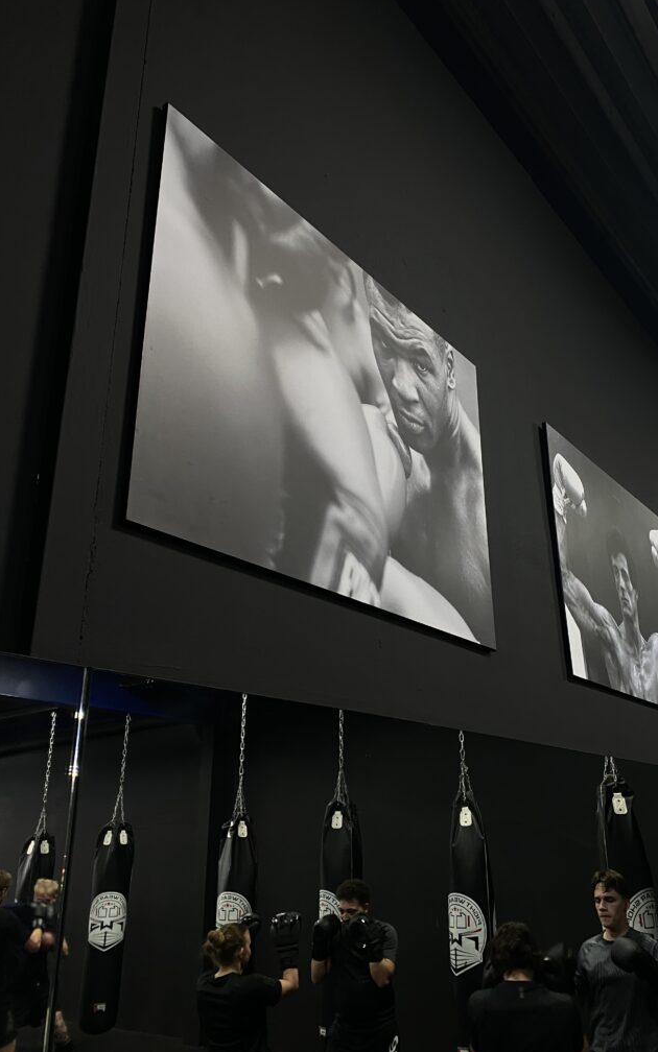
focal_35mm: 28
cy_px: 524
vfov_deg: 66.5
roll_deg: +1.4
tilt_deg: +21.9
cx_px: 382
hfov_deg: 44.4
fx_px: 803
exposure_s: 1/50
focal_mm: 4.25
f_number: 1.8
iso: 160
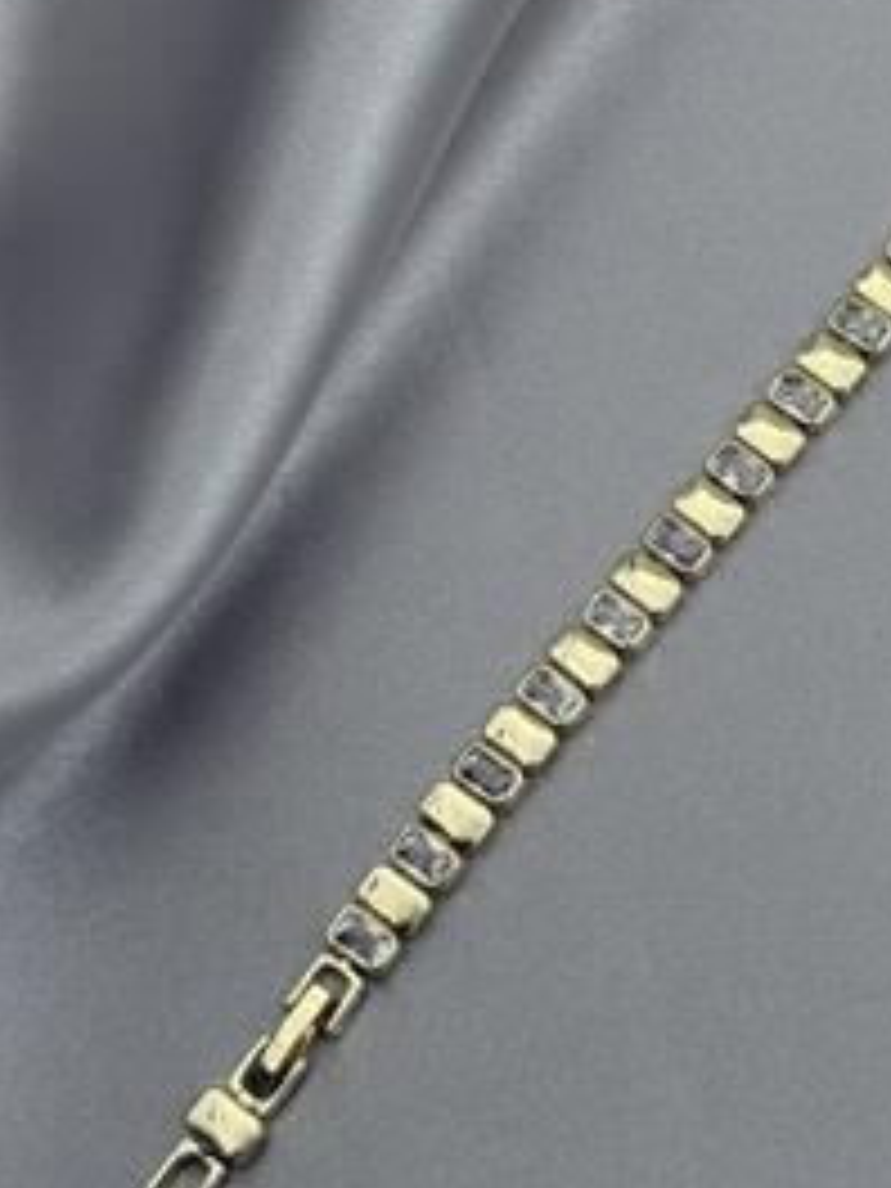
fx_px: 3329
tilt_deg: -67.4
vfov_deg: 20.1
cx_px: 738
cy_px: 268
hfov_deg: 15.1
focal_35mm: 97
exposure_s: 1/1608
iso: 64
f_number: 1.78
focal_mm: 6.76
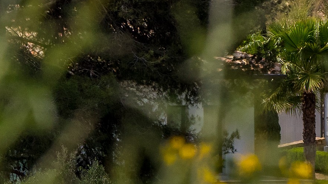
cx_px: -556
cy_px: -287
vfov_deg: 1.6
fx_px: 6721
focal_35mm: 773
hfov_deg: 2.8
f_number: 8
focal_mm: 85
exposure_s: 1/500
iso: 200
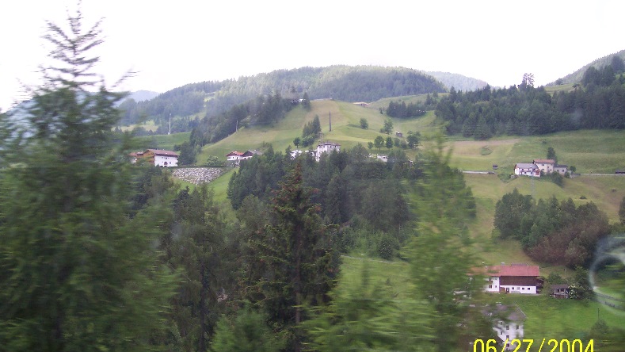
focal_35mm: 42
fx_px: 696
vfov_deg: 28.4
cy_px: 170
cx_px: 311
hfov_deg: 48.4
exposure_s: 1/250
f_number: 2.8
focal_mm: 8
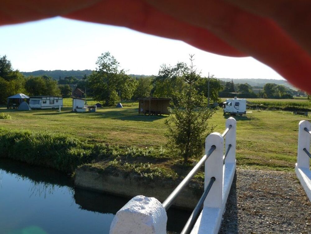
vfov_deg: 39.7
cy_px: 117
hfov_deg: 51.4
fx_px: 323
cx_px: 156
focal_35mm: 36
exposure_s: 1/200
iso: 100
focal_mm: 6
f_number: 5.6
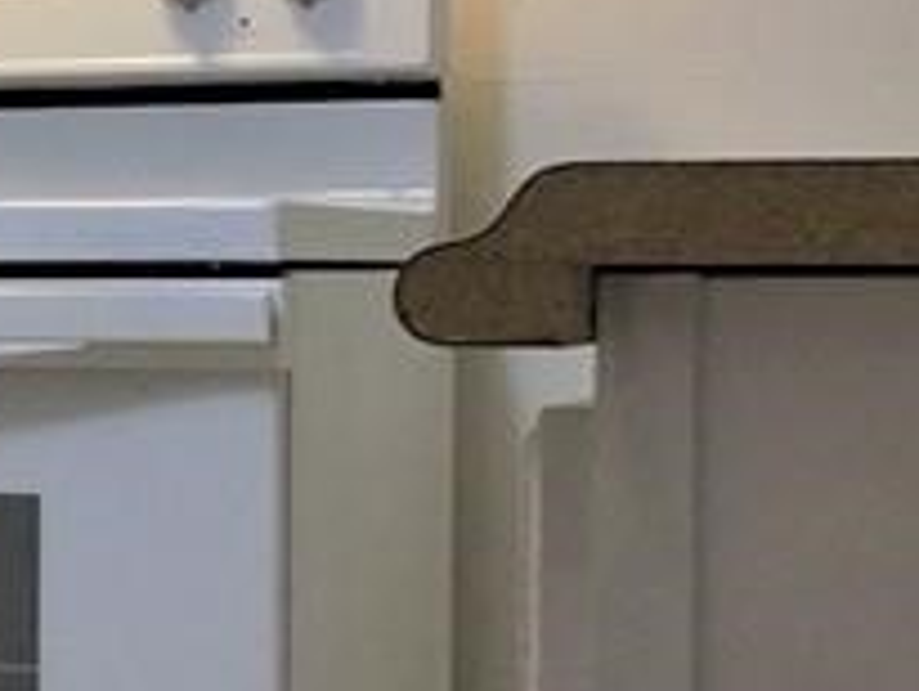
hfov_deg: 12.3
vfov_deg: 10.2
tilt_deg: -0.4
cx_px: -785
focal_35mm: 145
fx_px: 3852
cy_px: 408
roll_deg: +0.6
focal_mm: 4.15
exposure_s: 1/30
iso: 100
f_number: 2.2
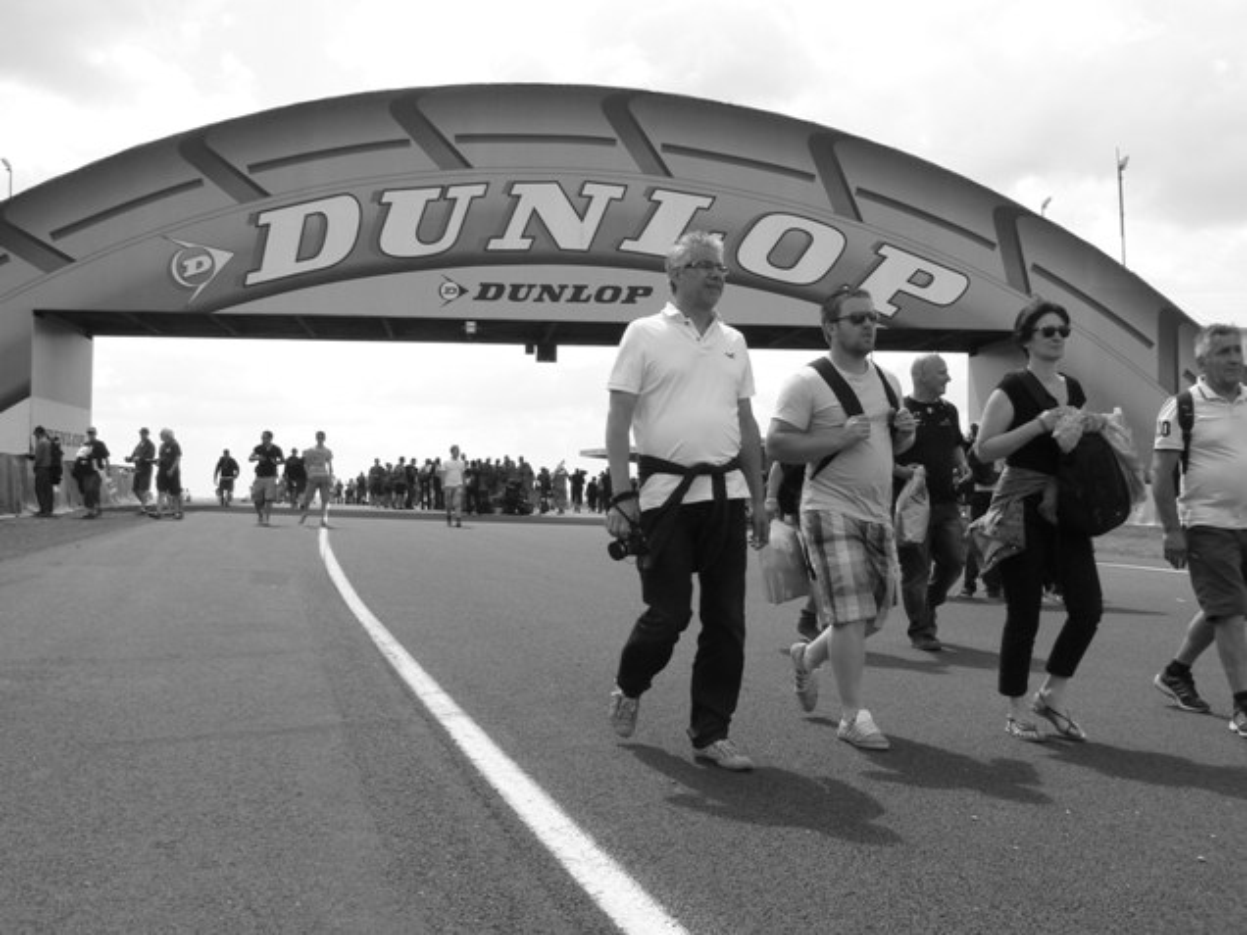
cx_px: 624
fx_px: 1297
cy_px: 468
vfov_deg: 39.7
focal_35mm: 36
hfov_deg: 51.4
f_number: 8
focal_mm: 6
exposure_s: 1/320
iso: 100
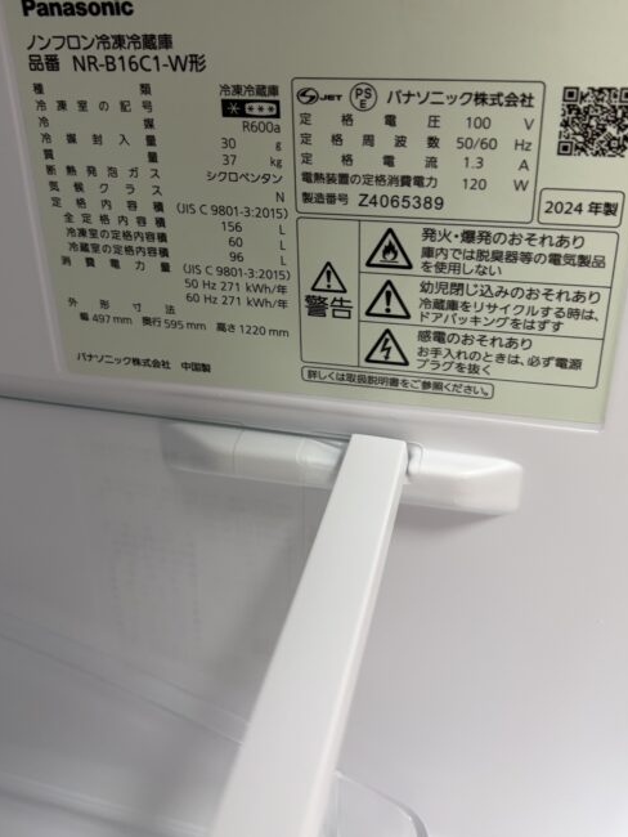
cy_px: 330
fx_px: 774
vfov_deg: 56.3
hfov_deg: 44.2
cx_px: 301
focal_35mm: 32
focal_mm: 5.96
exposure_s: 1/100
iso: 80
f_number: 1.6
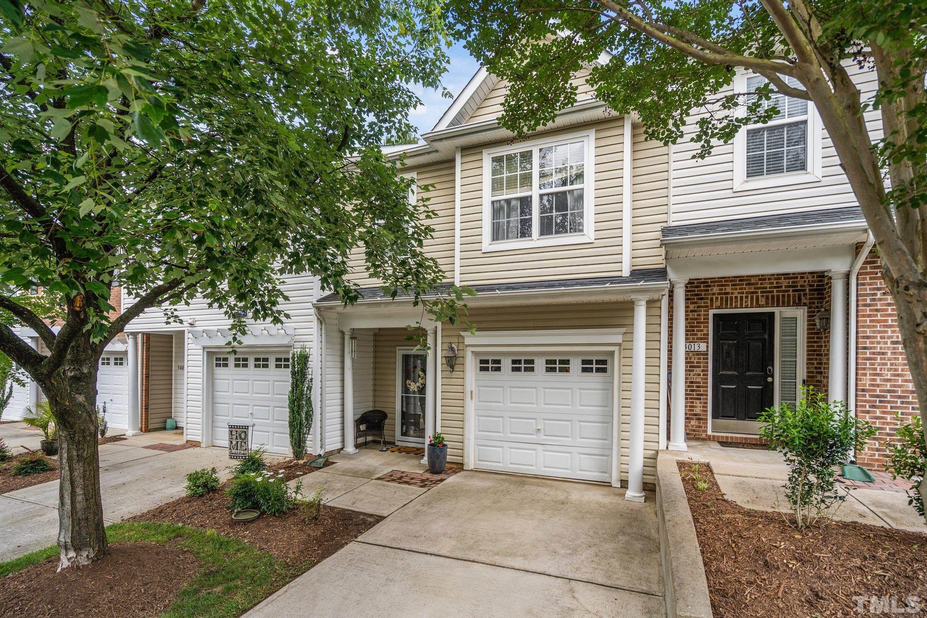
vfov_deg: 73.7
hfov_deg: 96.7
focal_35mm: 16
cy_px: 309
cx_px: 464
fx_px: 412
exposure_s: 1/160
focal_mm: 16
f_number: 4
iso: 320
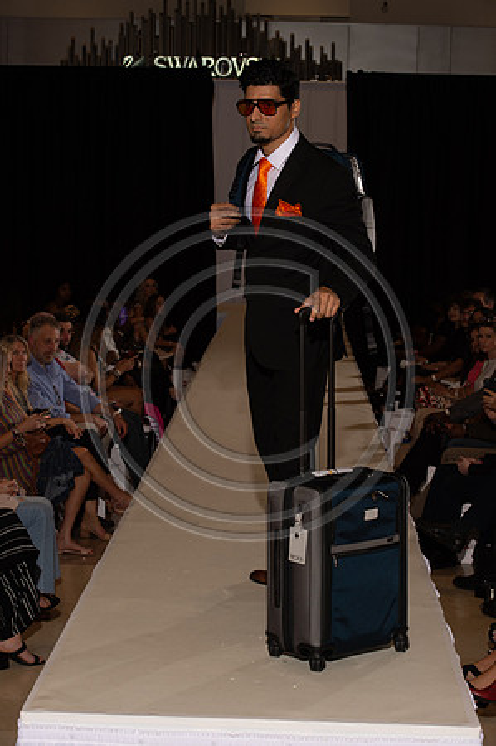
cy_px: 373
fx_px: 1616
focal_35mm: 78
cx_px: 248
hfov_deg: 17.5
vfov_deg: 26.0
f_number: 9
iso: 800
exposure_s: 1/250
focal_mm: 78
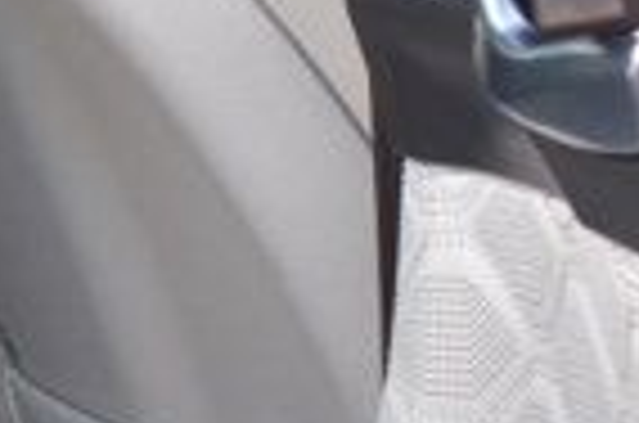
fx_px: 3453
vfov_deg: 7.0
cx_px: -1044
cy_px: 284
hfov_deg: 9.2
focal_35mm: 195
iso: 400
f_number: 8
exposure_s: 1/80
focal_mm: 18
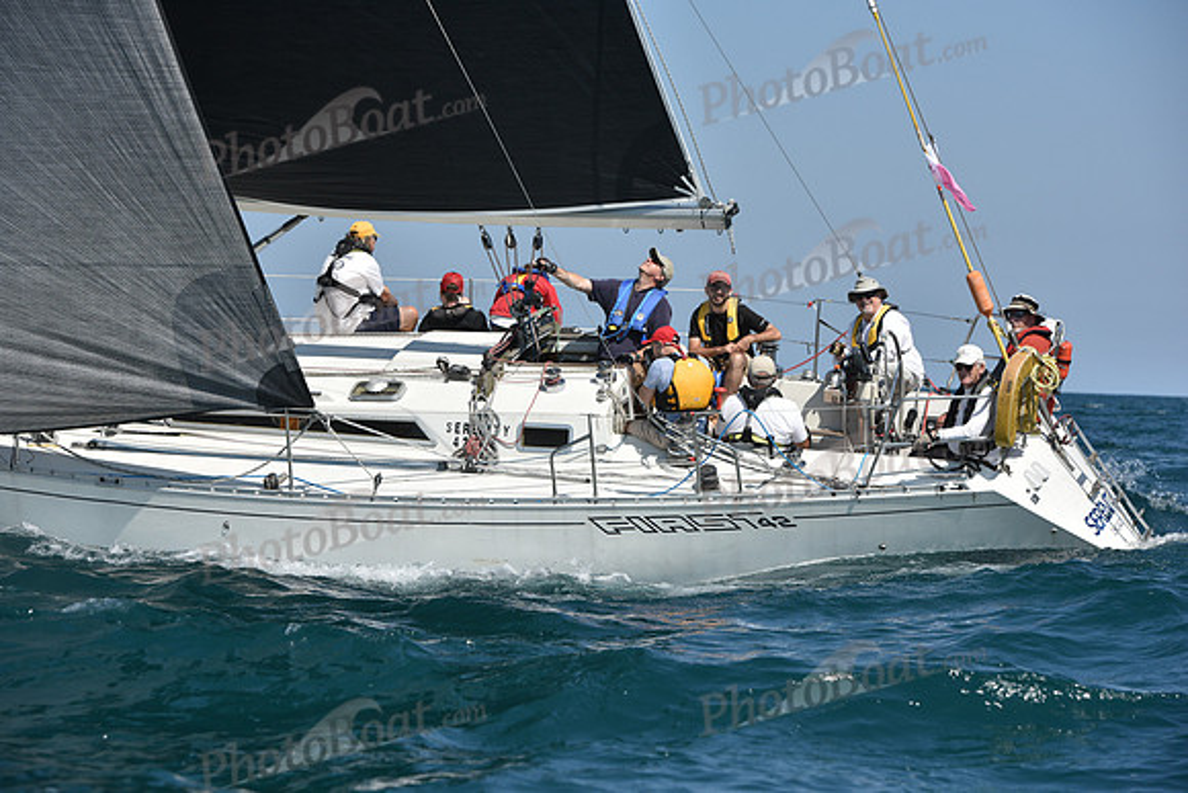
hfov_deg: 15.2
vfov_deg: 10.2
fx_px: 4456
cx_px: 594
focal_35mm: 135
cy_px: 396
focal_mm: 135
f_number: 7.1
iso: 250
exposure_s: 1/1600
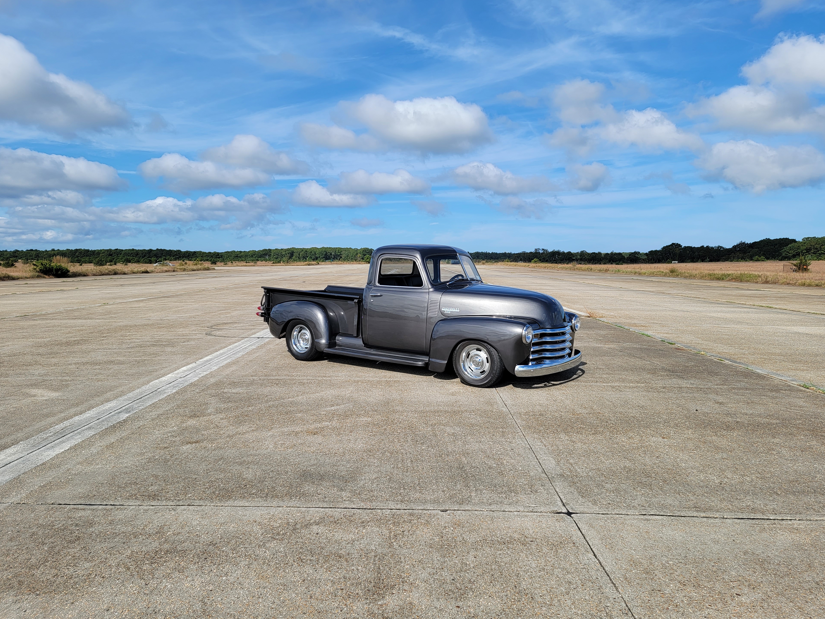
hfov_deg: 69.4
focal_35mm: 25
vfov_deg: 54.9
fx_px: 596
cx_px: 407
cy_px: 310
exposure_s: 1/1248
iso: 16
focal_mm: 6.7
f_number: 1.8
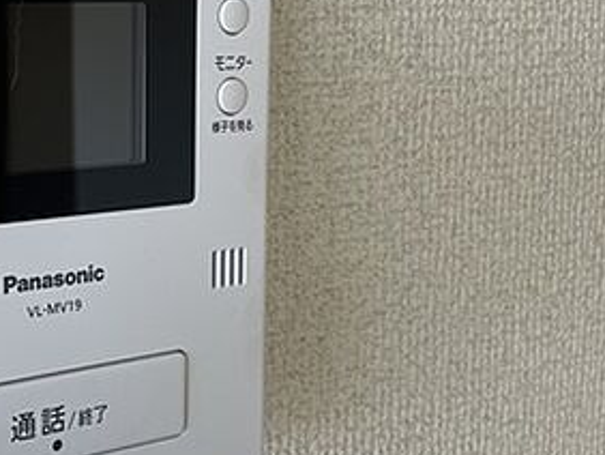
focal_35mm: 59
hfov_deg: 30.5
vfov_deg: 24.8
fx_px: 1032
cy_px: 176
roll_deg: +0.5
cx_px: 6
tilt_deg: -6.9
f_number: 1.6
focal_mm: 4.2
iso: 40
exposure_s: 1/121
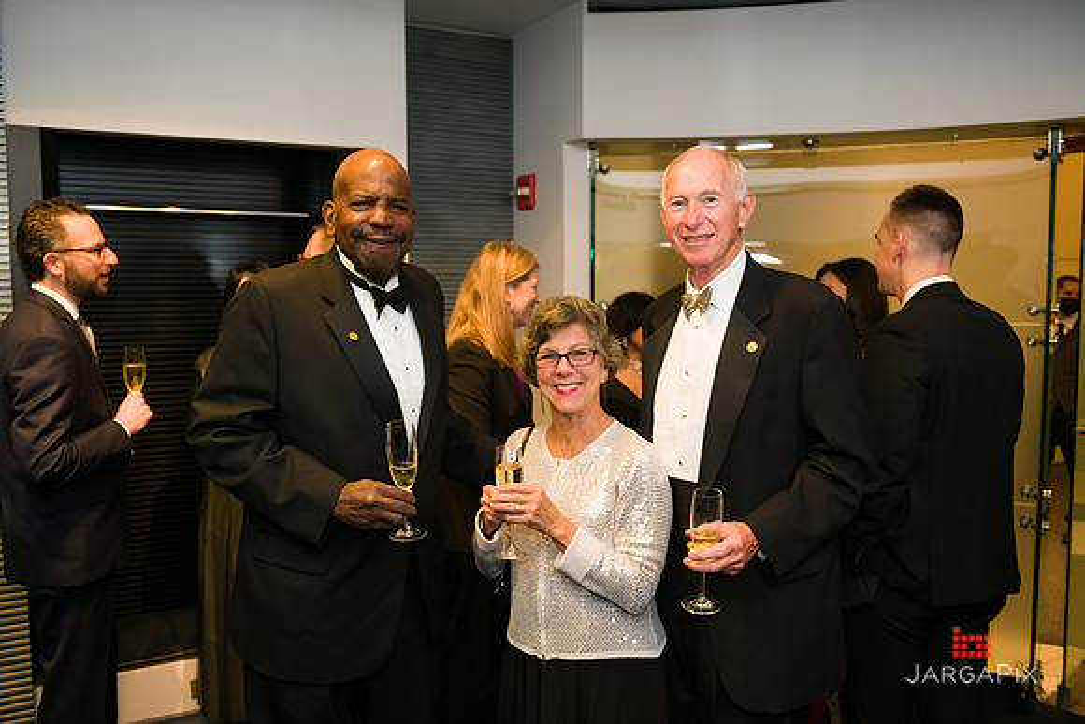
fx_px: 965
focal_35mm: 32
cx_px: 542
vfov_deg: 41.1
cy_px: 362
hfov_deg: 58.7
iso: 1600
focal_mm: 32
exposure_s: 1/125
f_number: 3.2
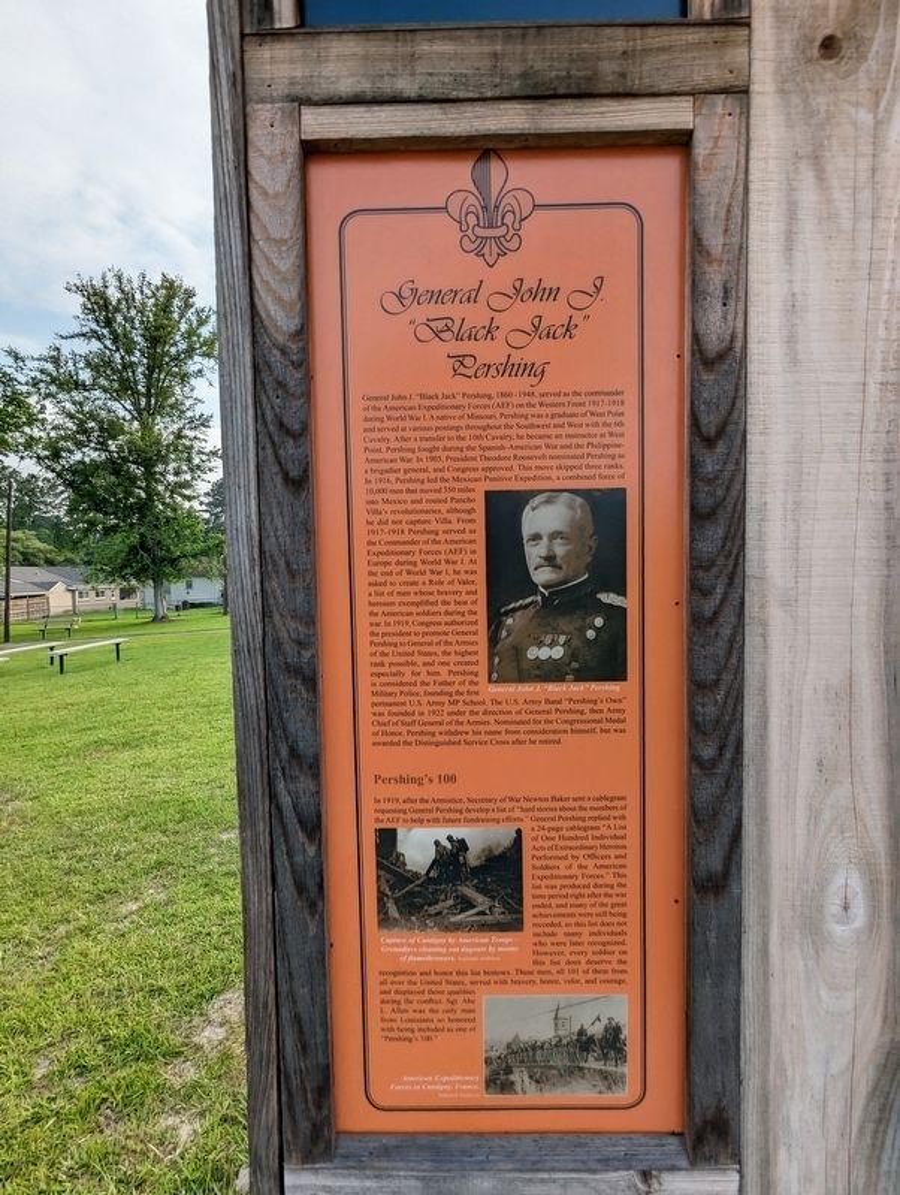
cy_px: 598
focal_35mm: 16
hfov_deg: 78.3
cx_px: 450
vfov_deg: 94.4
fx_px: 553
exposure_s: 1/878
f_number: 2.2
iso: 55
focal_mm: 2.35
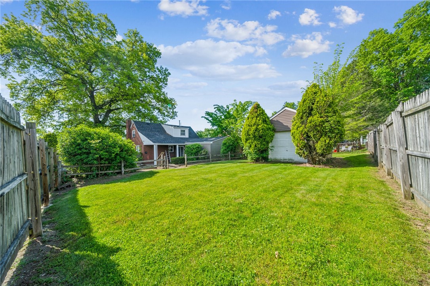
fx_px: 143
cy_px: 143
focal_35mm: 12
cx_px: 215
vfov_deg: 89.9
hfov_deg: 112.6
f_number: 14
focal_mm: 12
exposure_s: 1/20
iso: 50
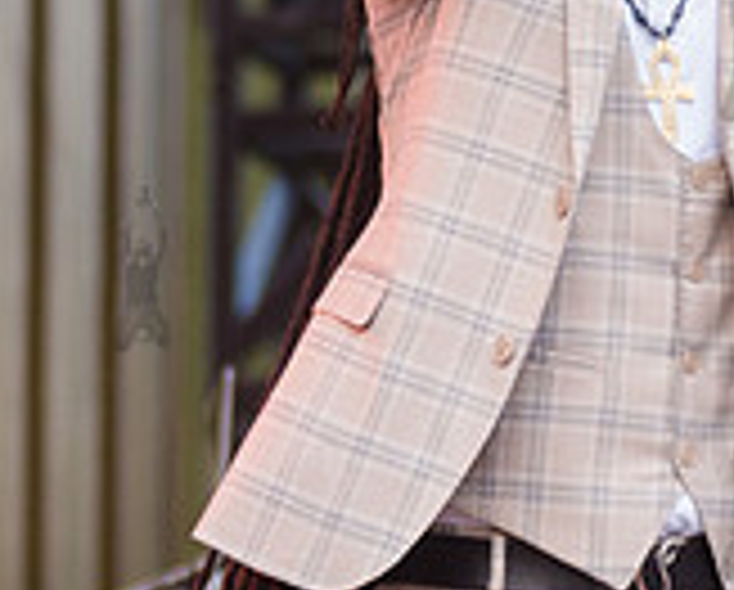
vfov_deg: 3.9
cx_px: 251
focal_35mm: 396
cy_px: -14
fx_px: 8618
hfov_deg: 4.9
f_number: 3.2
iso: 1000
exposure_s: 1/250
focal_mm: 80
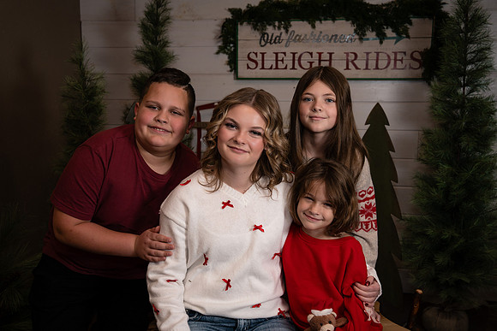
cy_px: 166
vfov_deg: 32.6
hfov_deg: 47.4
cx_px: 248
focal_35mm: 41
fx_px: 566
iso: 400
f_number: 6.3
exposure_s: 1/250
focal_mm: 41
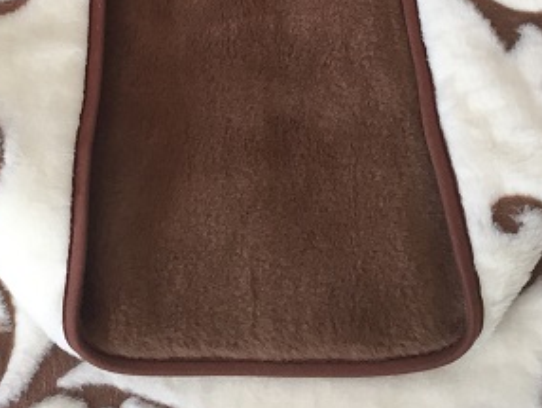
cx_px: 214
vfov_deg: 17.4
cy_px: -76
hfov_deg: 24.1
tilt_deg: -57.2
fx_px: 1269
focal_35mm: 81
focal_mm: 4.15
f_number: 2.2
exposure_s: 1/33
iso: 40
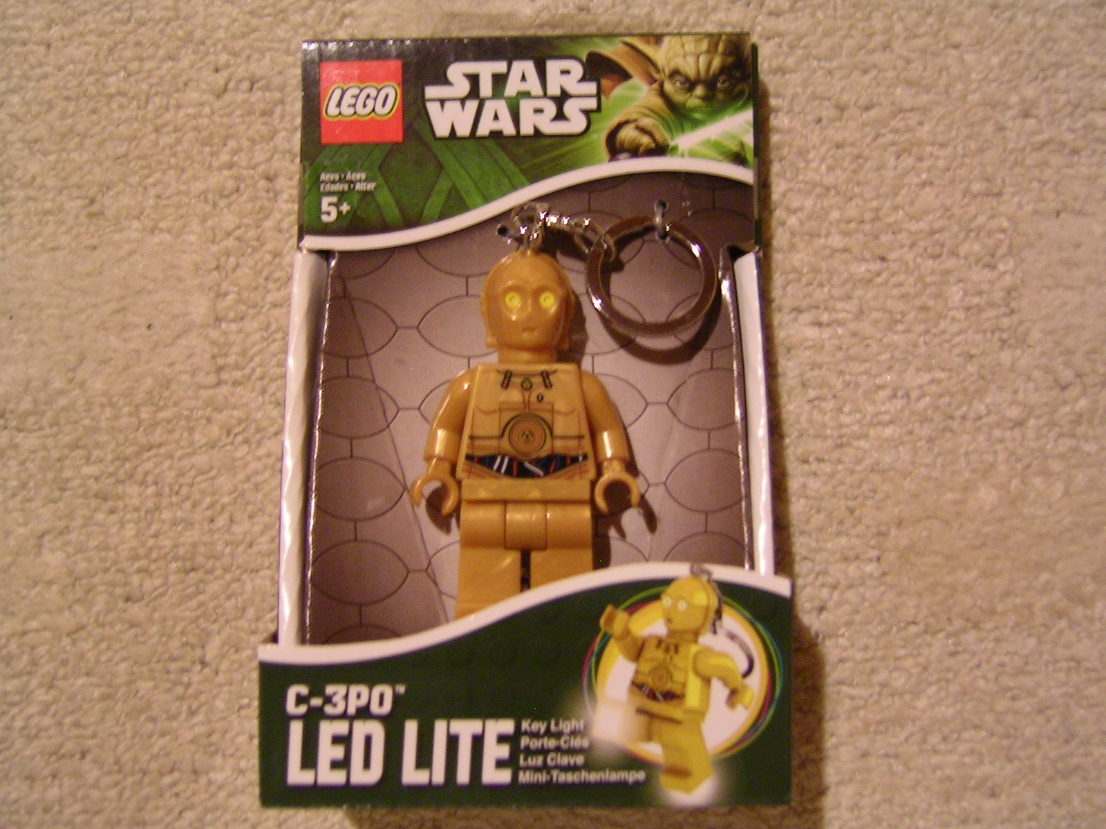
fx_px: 1150
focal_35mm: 36
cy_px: 414
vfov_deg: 39.7
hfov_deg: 51.4
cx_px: 553
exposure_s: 1/2.6
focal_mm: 5.6
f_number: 2.8
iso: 100
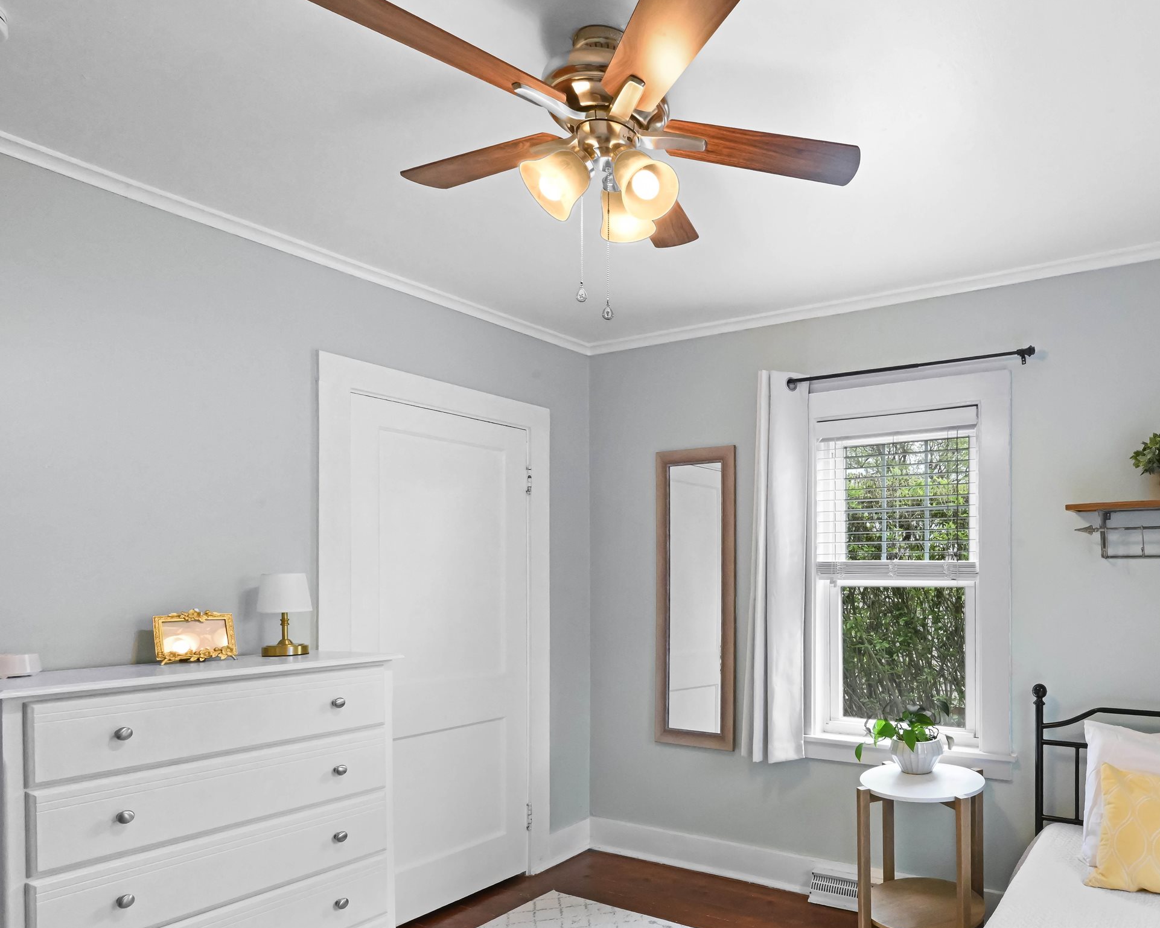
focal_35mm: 21
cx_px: 821
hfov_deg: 73.9
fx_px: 721
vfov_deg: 64.2
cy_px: 604
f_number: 14
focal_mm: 14
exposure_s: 1/125
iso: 4000
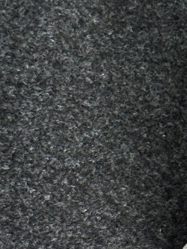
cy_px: 251
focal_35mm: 175
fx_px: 1260
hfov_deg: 8.2
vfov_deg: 11.2
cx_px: 324
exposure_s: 1/50
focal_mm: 6.86
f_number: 1.78
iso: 160
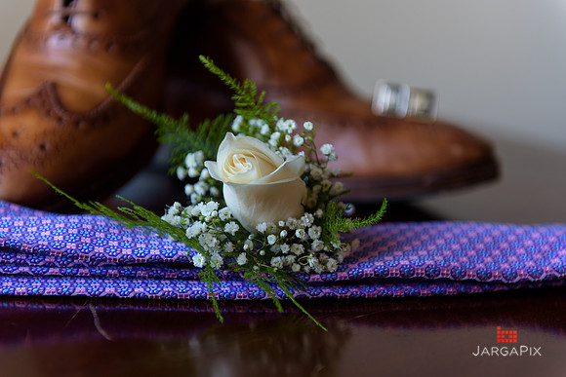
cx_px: 283
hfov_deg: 28.8
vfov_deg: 19.5
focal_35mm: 70
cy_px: 188
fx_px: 1101
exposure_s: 1/125
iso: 400
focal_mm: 70
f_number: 3.2
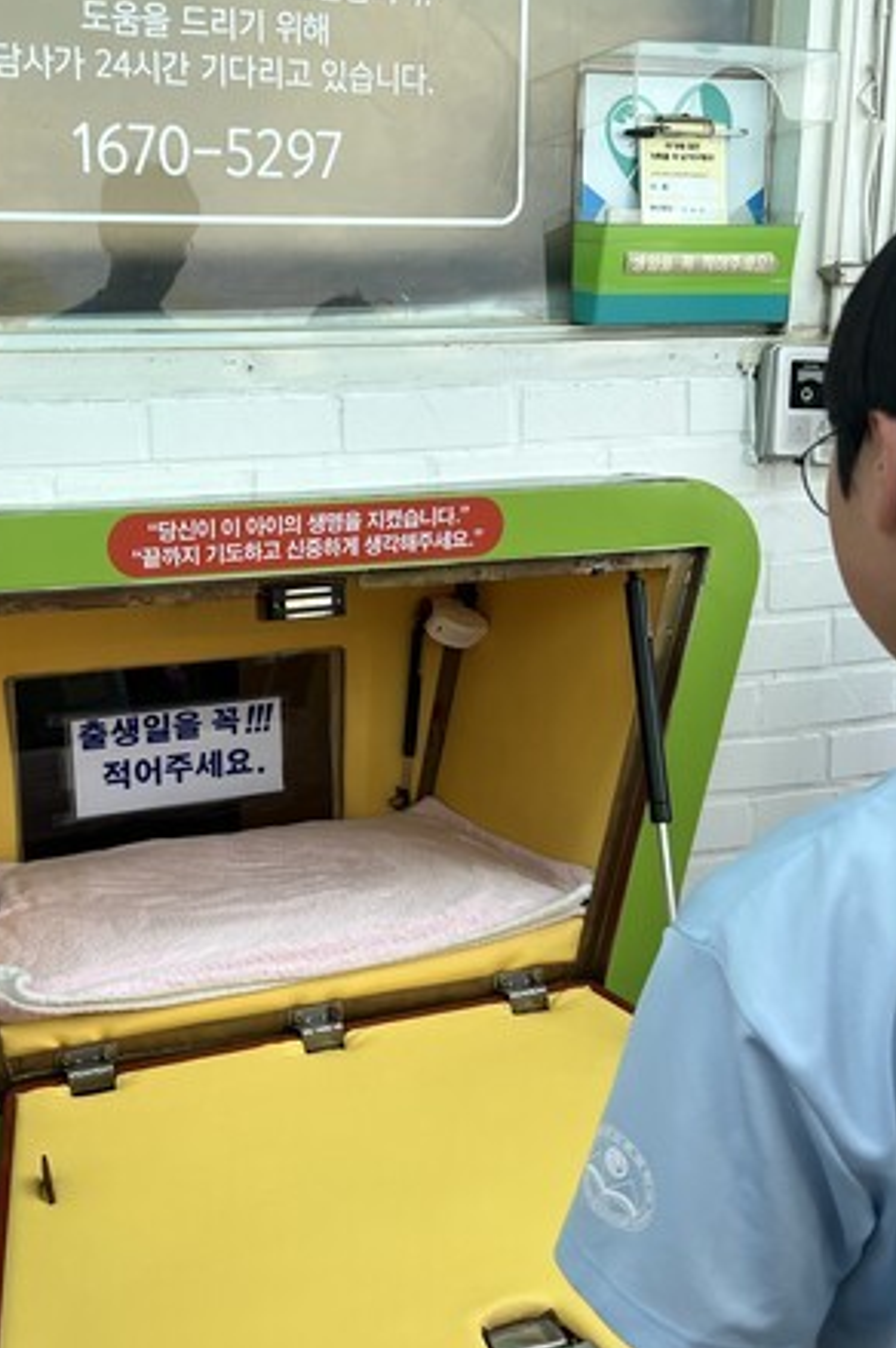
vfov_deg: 51.9
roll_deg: +1.5
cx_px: 236
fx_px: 1383
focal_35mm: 37
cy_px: 672
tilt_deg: -12.0
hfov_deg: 35.2
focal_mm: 5.7
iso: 50
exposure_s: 1/924
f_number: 1.5
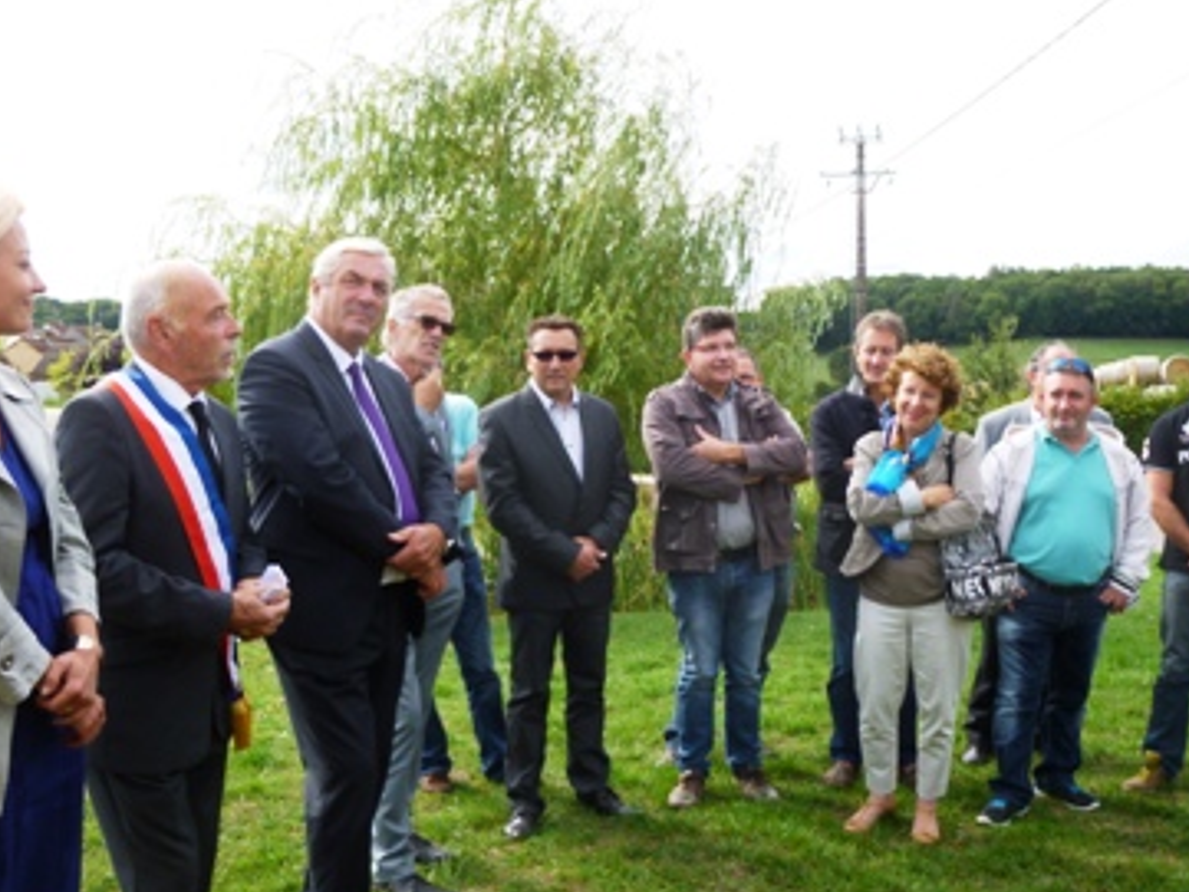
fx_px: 1237
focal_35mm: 36
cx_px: 606
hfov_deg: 51.3
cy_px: 484
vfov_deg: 39.6
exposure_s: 1/320
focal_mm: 5.2
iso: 100
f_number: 3.3
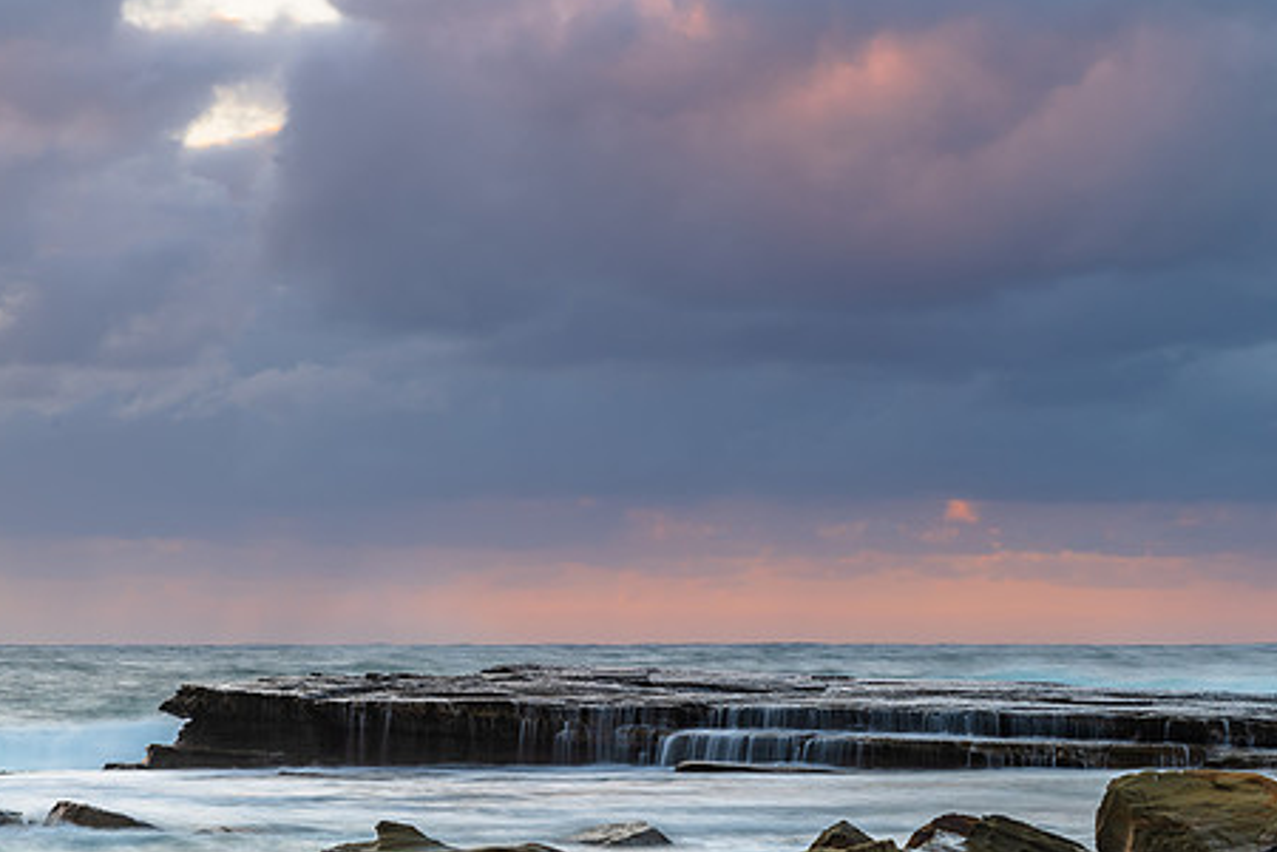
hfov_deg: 18.4
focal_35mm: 111
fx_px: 3937
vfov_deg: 12.3
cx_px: 761
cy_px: 498
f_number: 11
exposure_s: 2
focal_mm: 85
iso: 31
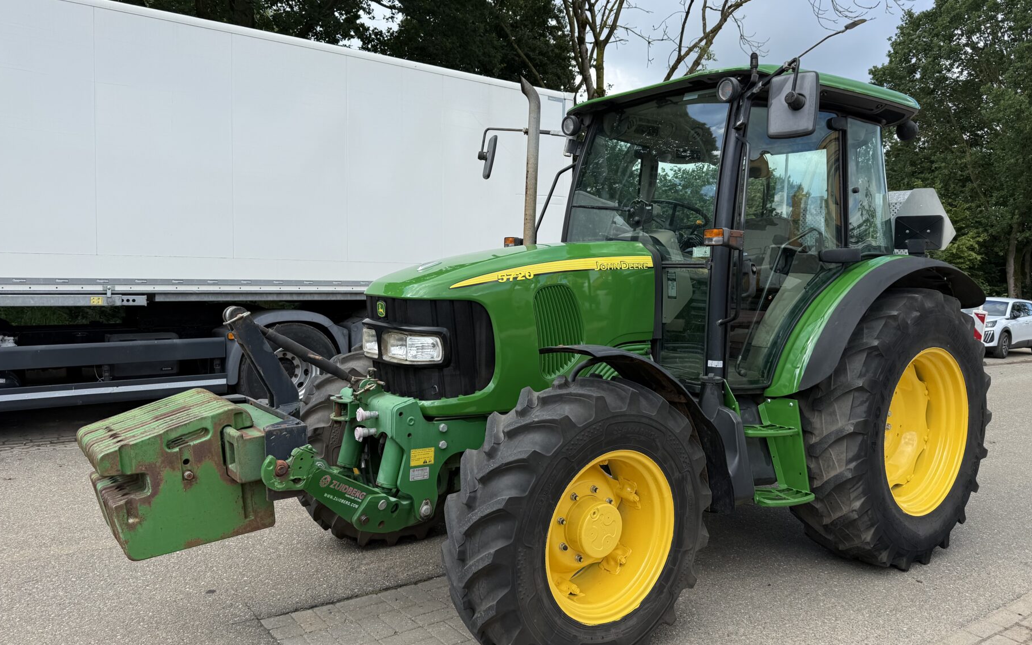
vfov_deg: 46.0
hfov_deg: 68.4
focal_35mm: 27
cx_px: 515
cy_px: 310
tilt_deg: -0.6
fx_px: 759
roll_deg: -3.6
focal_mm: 6.76
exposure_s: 1/1949
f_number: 1.78
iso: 80
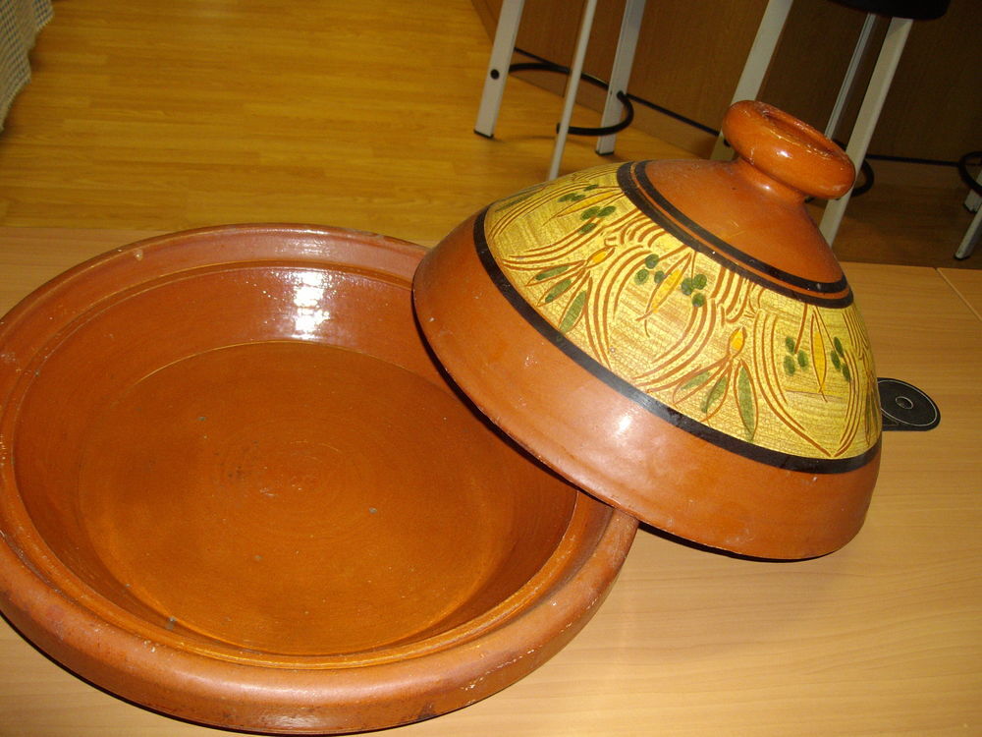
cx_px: 491
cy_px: 368
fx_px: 1021
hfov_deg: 51.4
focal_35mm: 36
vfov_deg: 39.7
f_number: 2.7
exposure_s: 1/50
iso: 160
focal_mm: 6
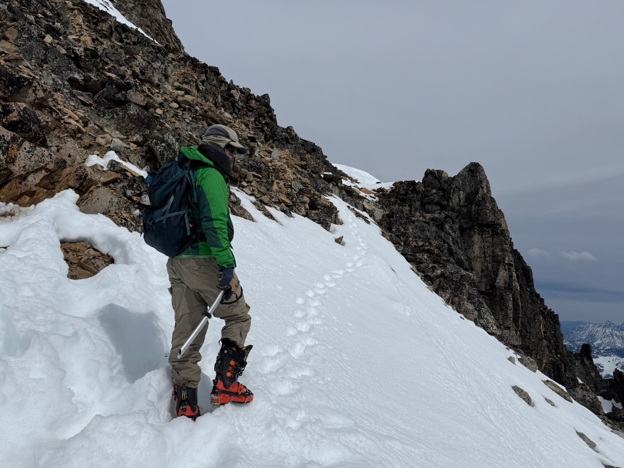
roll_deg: -2.6
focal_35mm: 27
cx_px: 293
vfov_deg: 51.3
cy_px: 233
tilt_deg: +6.6
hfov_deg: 65.3
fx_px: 487
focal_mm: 6.76
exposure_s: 1/17544
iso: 50
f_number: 1.78
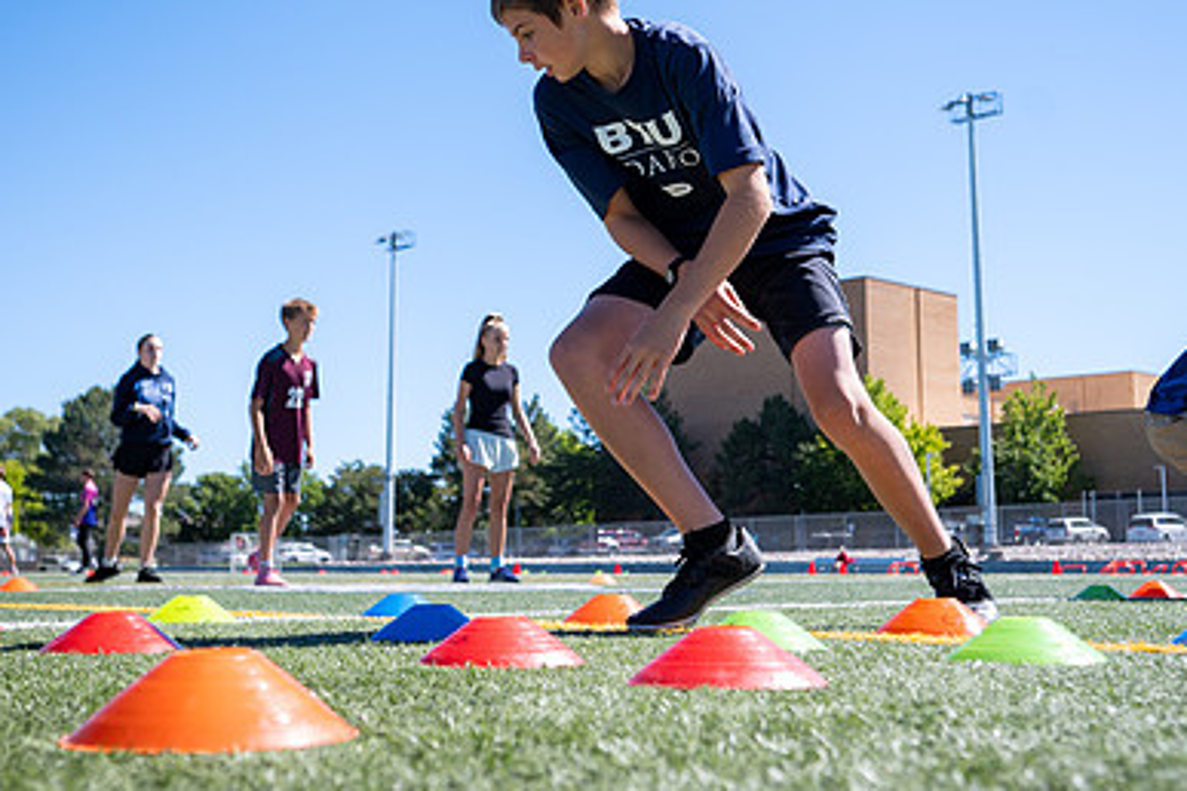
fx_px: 1583
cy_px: 258
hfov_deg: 41.1
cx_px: 606
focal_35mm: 48
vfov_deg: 27.9
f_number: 4
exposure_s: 1/640
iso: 100
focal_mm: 28.5
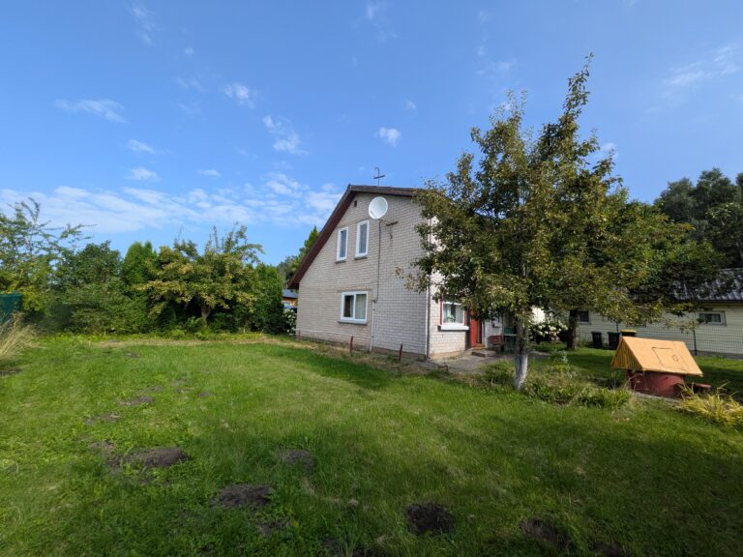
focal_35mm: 14
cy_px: 278
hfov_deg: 102.1
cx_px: 372
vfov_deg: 85.7
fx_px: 300
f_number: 2.2
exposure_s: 1/1188
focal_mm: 1.83
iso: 50
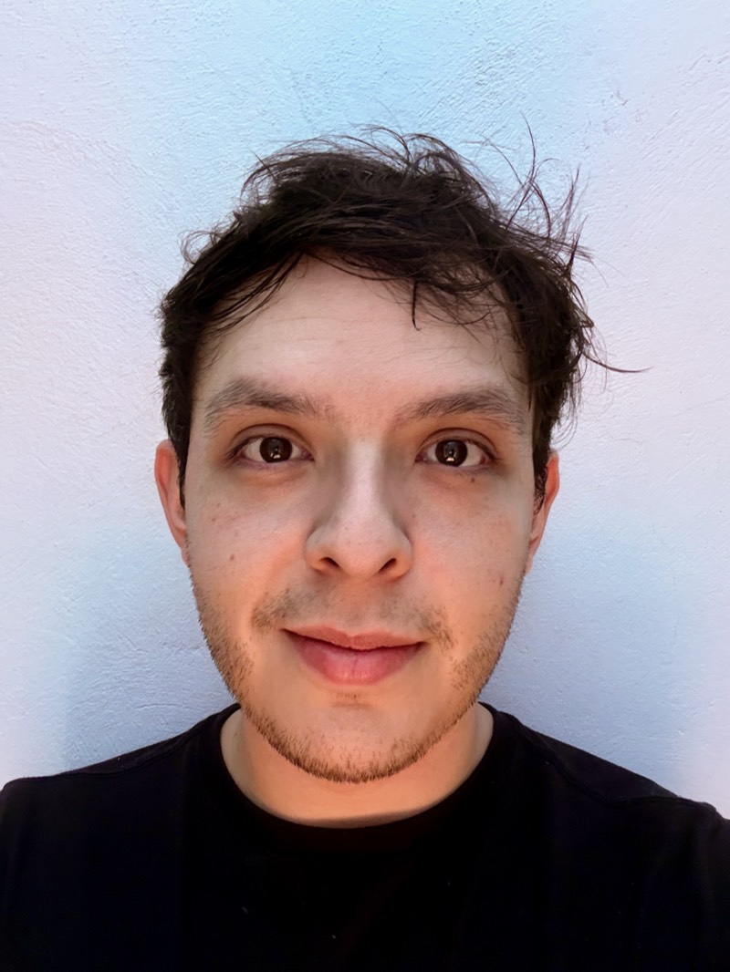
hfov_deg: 46.8
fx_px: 843
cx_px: 365
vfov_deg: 60.0
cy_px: 486
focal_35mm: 30
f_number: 1.9
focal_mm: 2.69
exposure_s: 1/40
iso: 320
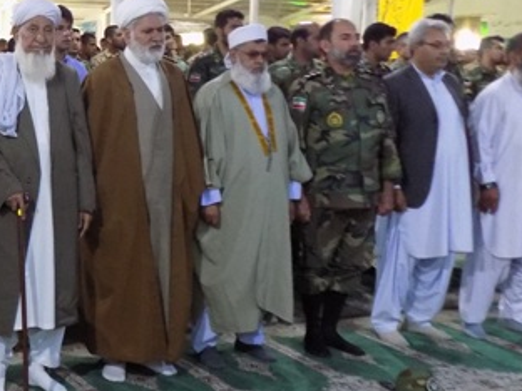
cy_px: 155
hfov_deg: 29.3
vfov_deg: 24.8
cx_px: -64
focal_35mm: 59
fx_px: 890
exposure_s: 1/8
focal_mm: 4
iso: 400
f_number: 3.1
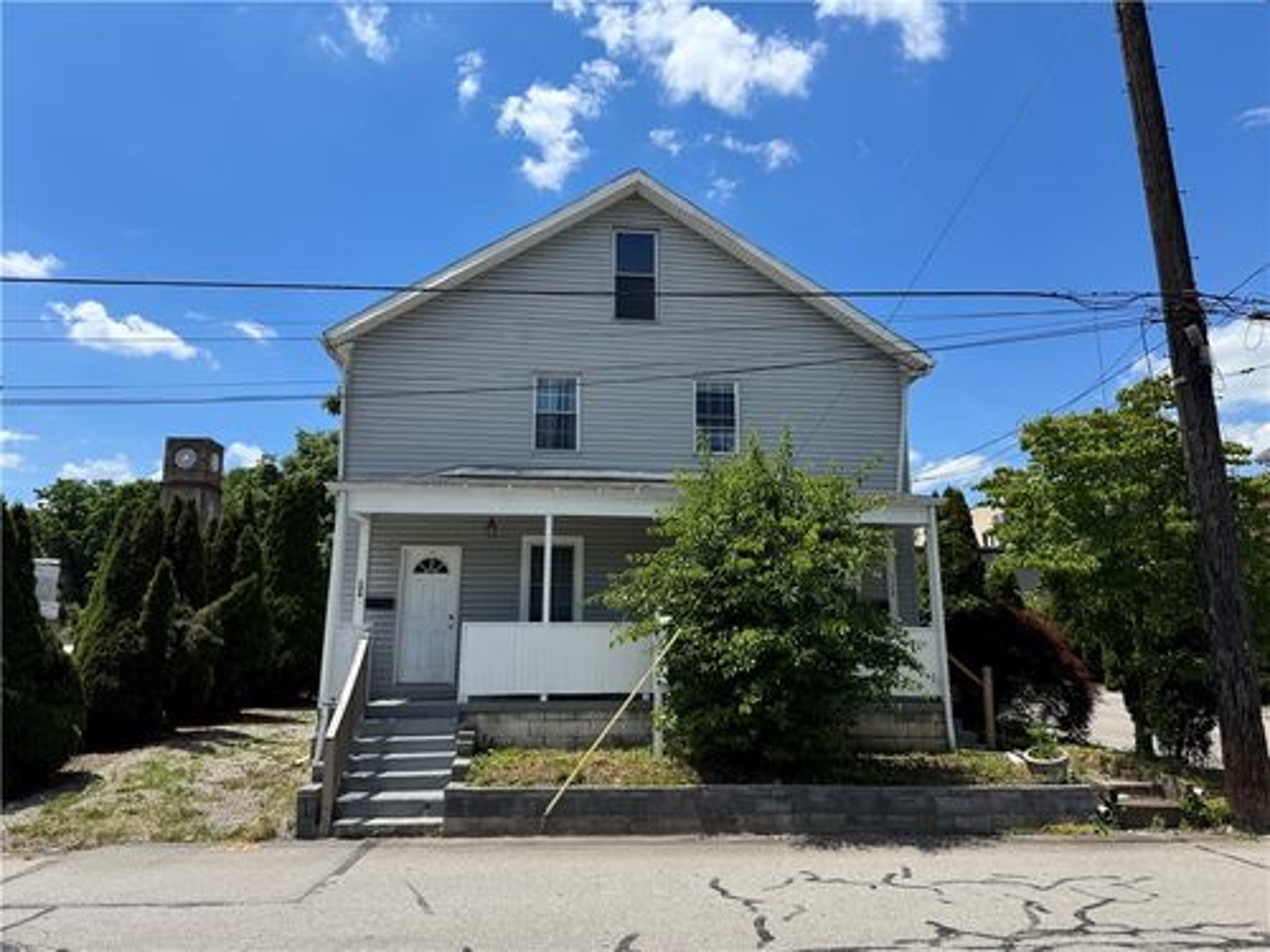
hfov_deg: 71.6
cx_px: 635
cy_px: 476
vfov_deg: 56.8
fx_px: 881
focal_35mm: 24
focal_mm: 6.76
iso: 80
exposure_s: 1/5814
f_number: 1.78
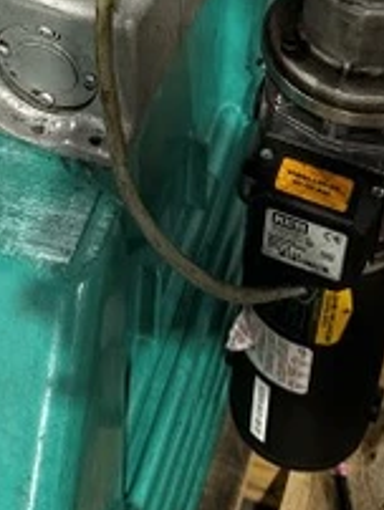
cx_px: 125
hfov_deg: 16.6
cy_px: -212
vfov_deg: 19.6
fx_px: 1314
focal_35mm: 89
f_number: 1.78
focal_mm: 6.86
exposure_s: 1/60
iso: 250
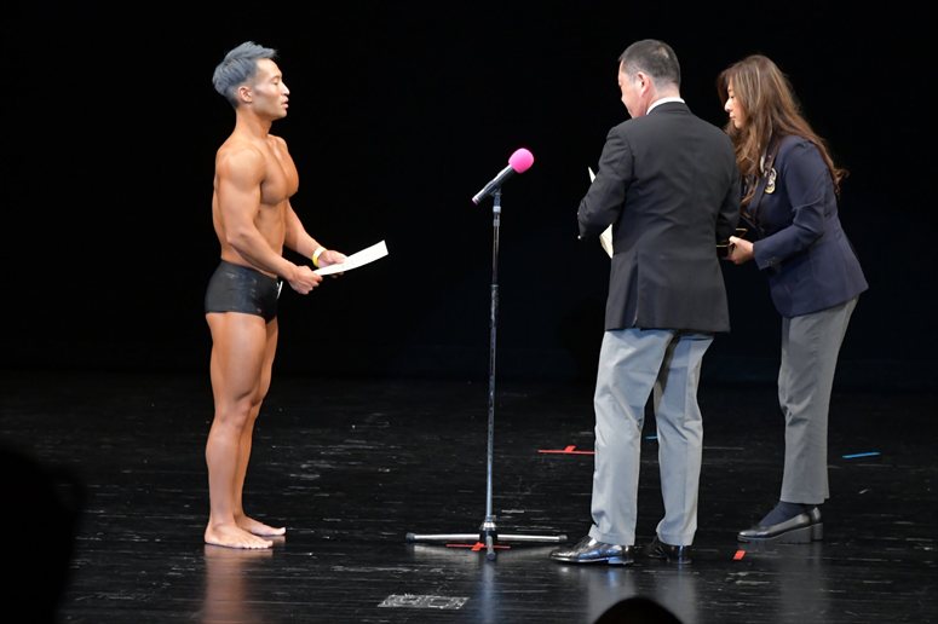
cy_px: 312
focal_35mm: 270
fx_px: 7032
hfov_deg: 7.6
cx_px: 469
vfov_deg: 5.1
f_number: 5.6
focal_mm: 180
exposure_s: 1/400
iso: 3200
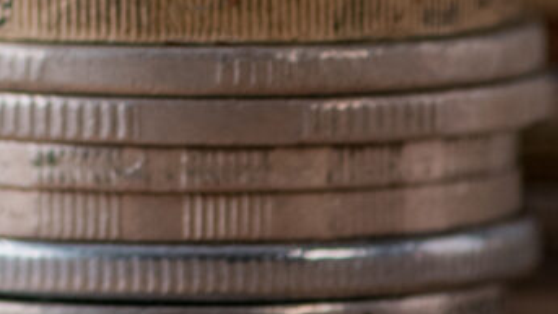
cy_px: -578
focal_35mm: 822
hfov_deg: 2.6
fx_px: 12163
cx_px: -1147
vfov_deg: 1.5
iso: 250
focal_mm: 105
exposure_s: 1/200
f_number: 9
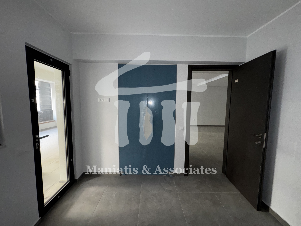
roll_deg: -0.5
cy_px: 113
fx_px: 122
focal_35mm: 14
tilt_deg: -5.0
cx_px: 150
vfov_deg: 85.7
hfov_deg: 102.1
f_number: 2.2
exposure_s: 1/60
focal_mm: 2.22
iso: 160
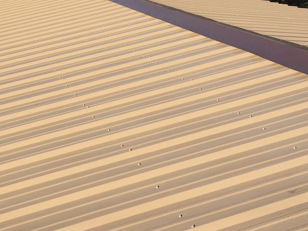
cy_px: 50
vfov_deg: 24.9
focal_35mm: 58
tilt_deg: -12.6
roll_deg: +2.5
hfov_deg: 32.5
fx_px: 516
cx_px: 68
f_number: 2.2
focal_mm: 4.15
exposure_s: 1/1647
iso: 32
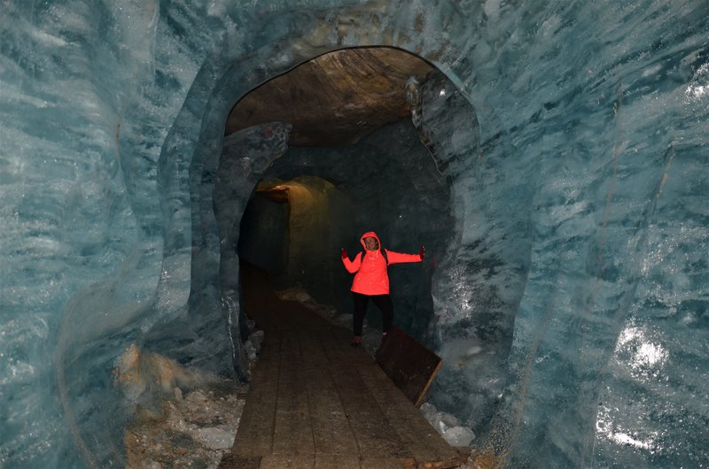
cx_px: 354
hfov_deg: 67.5
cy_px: 234
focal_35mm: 27
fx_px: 531
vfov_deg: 47.7
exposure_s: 1/60
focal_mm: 18
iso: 320
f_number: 3.8
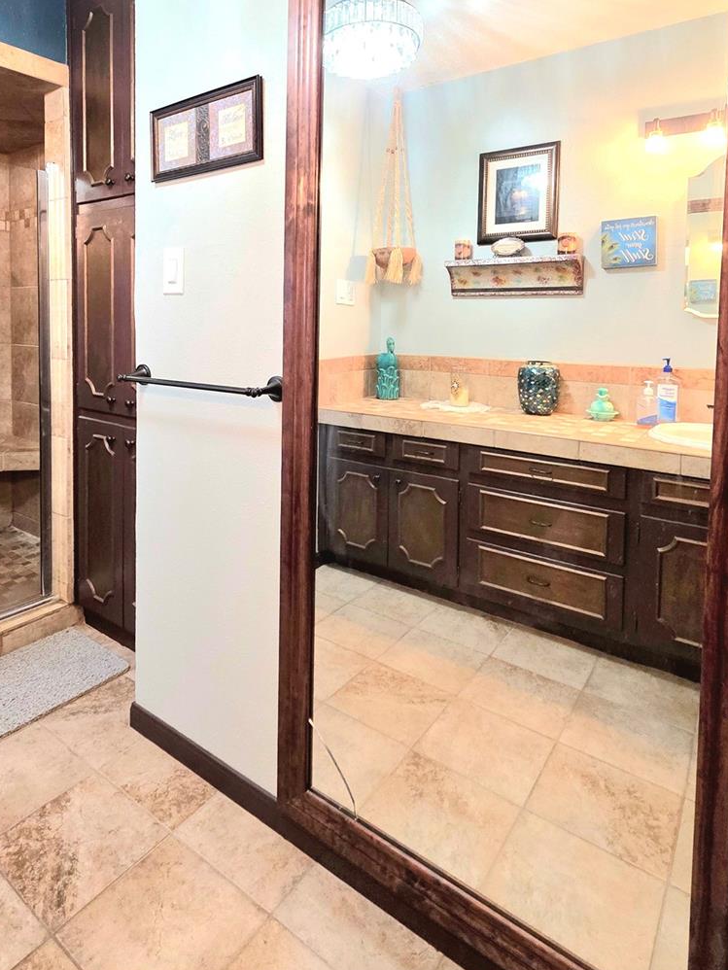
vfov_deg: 79.6
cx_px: 272
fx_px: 561
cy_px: 341
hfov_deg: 65.0
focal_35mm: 20
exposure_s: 1/120
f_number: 1.9
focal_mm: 2.2
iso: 320
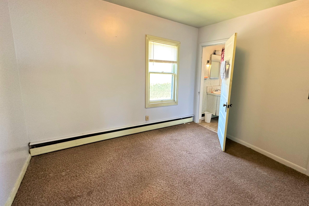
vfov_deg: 70.3
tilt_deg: -10.3
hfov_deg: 92.4
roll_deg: -1.6
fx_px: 146
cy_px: 95
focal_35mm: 17
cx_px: 180
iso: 250
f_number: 2.2
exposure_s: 1/60
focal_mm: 2.22
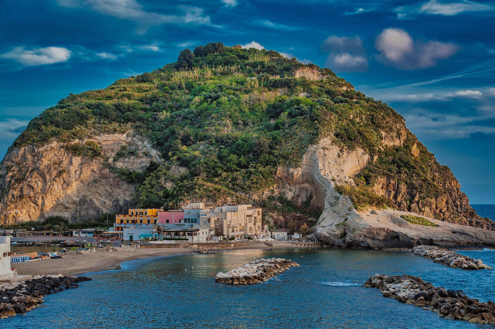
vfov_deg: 23.4
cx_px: 248
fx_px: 797
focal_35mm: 58
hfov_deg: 34.5
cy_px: 164
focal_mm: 58
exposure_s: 1/60
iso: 320
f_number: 8
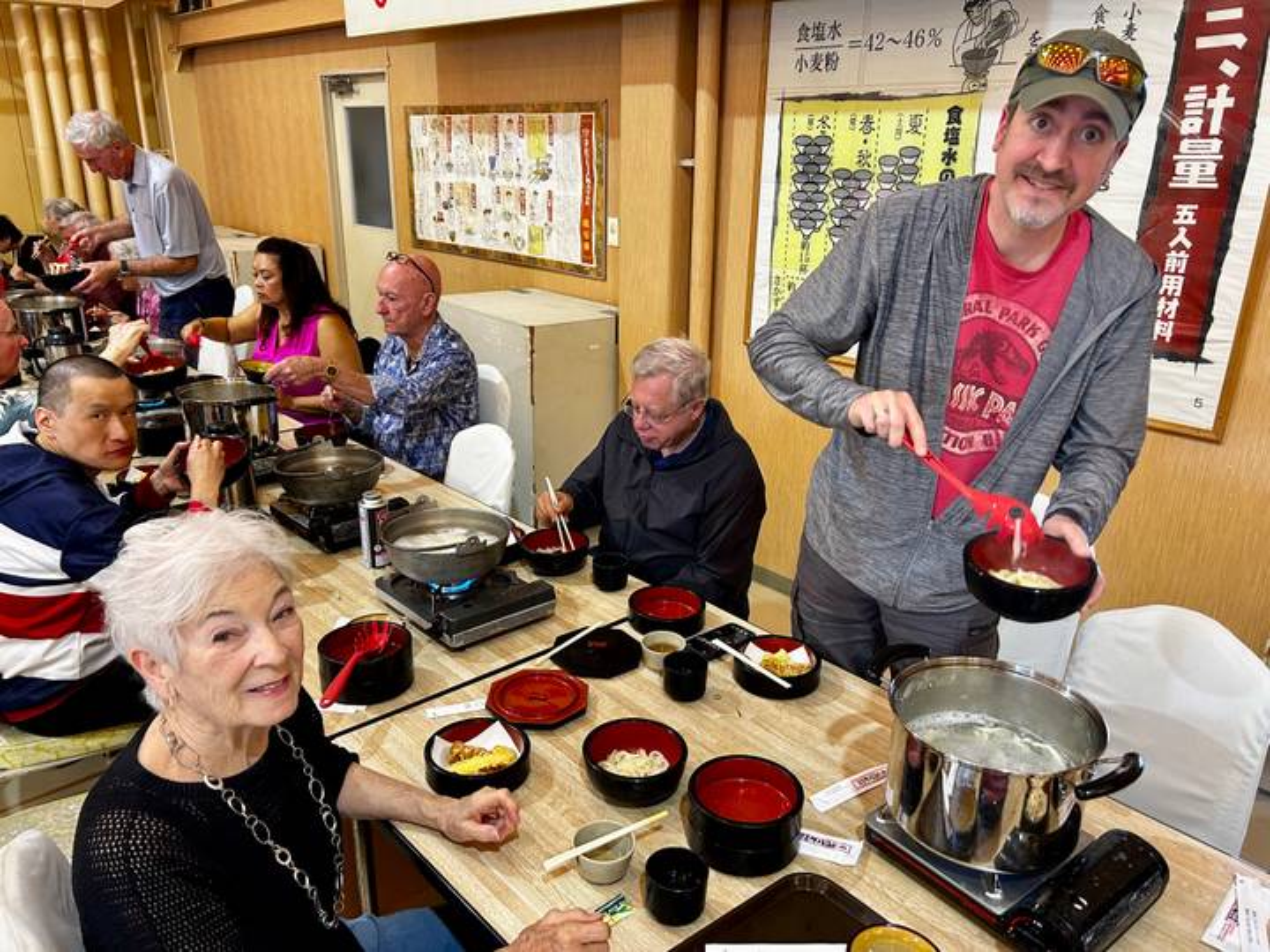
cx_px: 635
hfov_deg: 67.3
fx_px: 954
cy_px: 476
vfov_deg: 53.1
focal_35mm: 26
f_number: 1.5
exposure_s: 1/60
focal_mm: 5.7
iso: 200
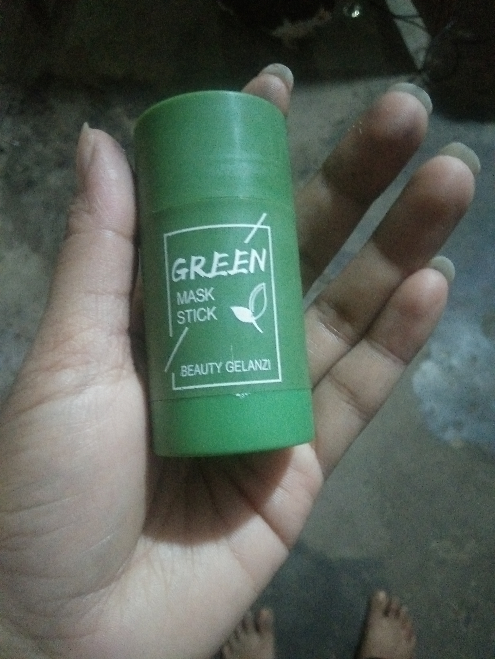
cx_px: 248
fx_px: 572
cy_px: 330
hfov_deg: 46.8
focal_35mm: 30
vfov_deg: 60.0
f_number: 2.2
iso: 1480
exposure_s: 1/14
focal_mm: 3.65
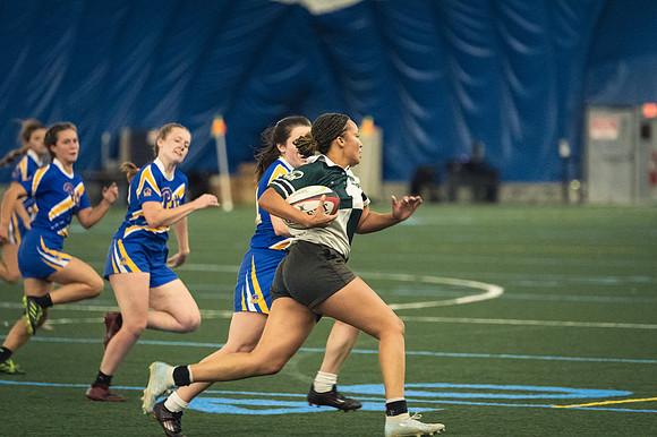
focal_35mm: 285
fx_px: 5198
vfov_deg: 4.8
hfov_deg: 7.2
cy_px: 218
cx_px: 328
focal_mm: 190
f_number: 2.8
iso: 8000
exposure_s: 1/500
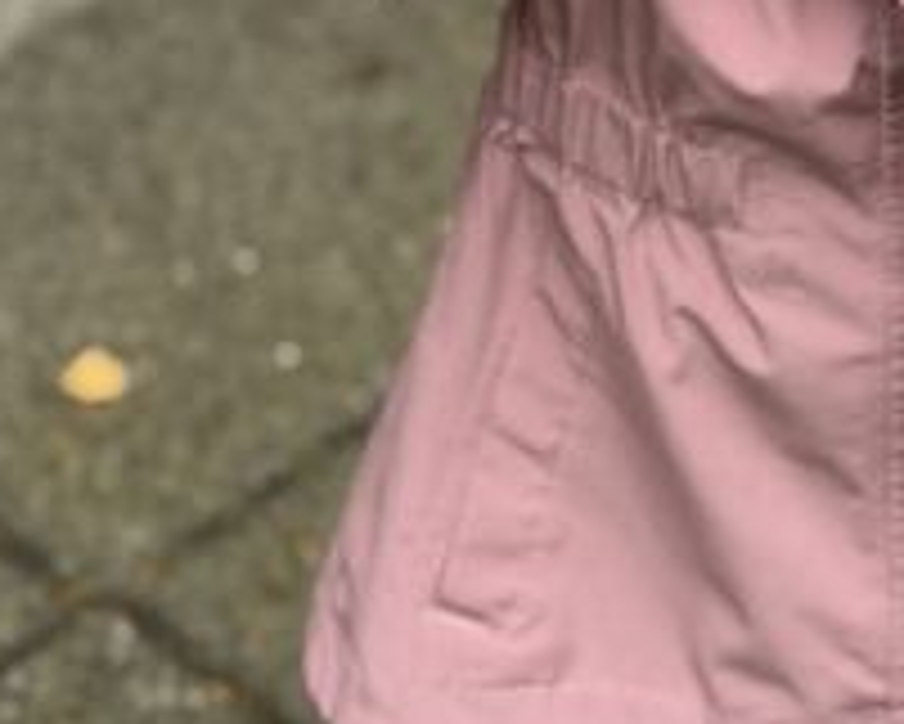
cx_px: 917
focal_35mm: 140
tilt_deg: -35.2
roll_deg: -2.3
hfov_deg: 13.6
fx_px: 3748
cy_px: -108
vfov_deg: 10.9
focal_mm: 6.76
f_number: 1.78
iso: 50
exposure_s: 1/121
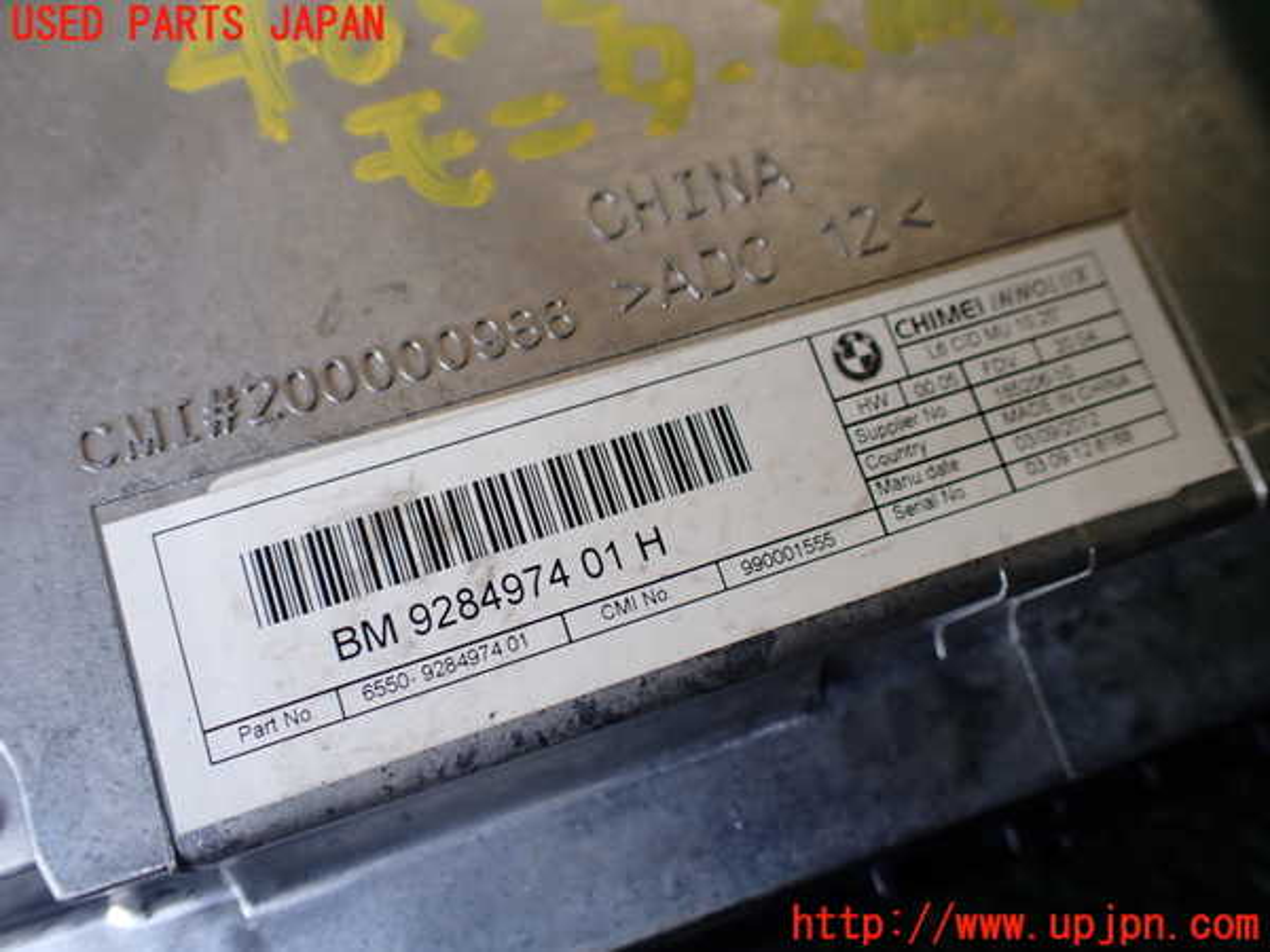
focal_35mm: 30
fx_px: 1101
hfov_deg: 60.0
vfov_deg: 46.8
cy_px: 476
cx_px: 635
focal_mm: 5.4
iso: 160
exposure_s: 1/125
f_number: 2.3
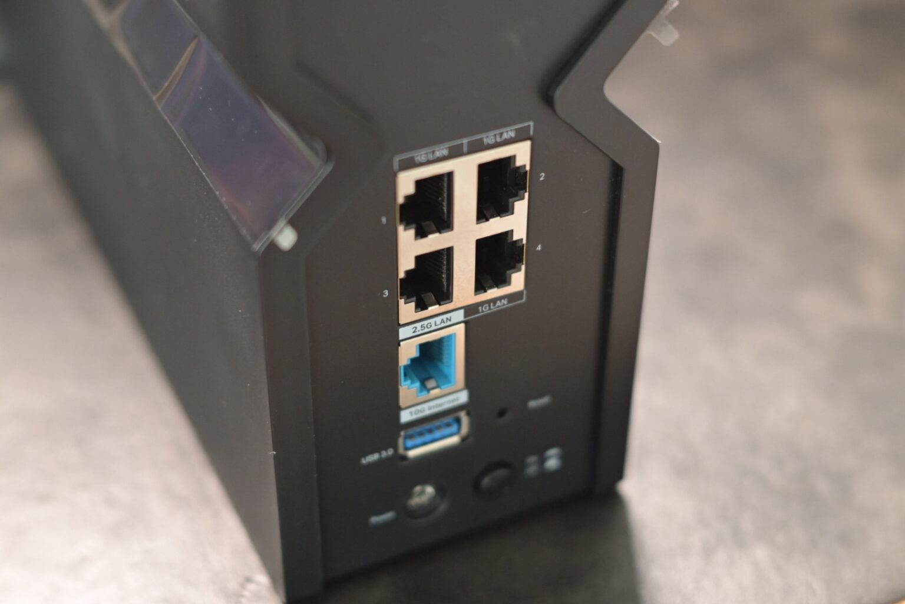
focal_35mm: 60
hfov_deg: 33.4
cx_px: 452
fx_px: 1508
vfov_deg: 22.6
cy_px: 302
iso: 1250
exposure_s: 1/60
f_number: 2.8
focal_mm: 40
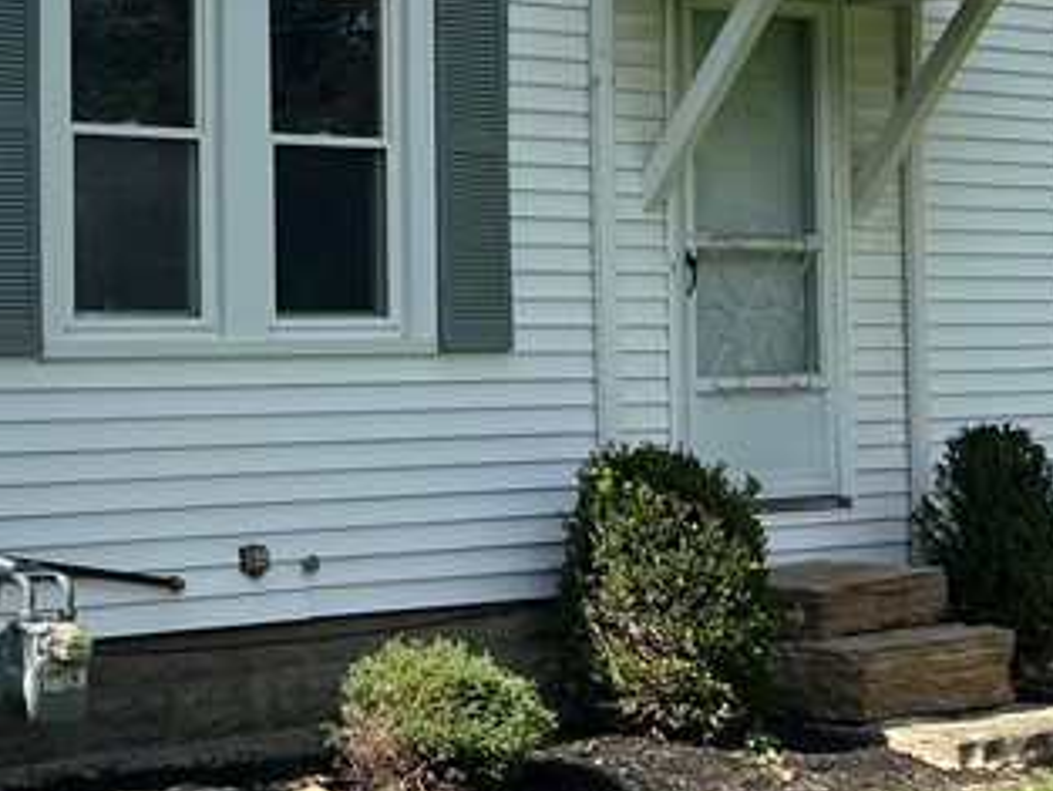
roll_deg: +0.7
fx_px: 2587
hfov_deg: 22.3
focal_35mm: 85
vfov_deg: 17.3
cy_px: 199
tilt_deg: +3.5
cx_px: 50
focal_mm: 5.7
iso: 50
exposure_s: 1/5076
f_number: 1.5
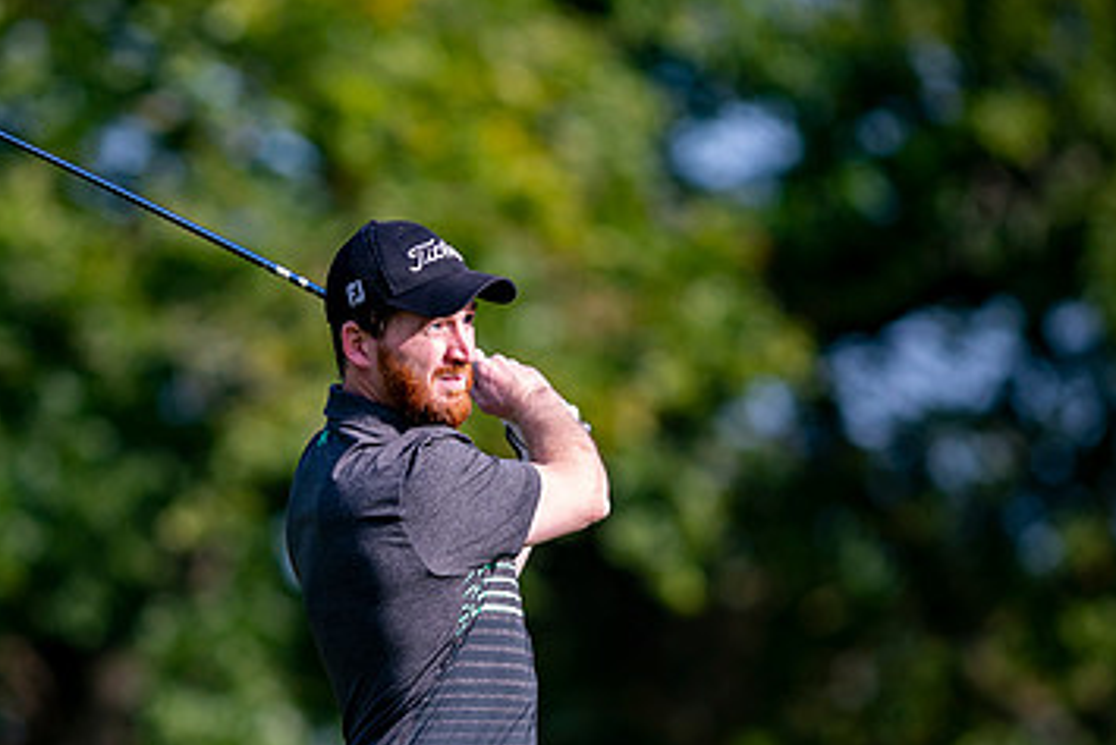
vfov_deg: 1.9
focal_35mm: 736
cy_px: 577
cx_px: 358
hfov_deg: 2.8
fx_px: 22824
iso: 220
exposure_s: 1/1600
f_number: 2.8
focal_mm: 300
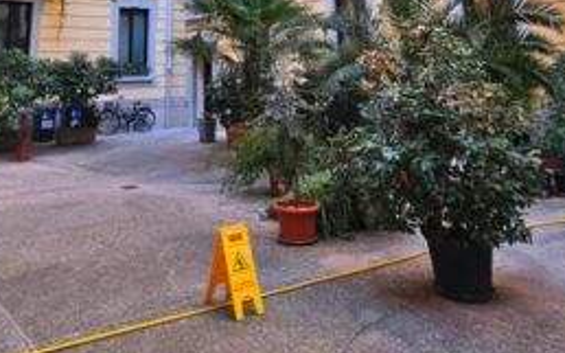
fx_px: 493
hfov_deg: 59.4
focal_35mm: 32
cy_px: -64
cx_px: 239
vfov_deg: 32.8
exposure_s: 1/234
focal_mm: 2.2
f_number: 2.2
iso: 80
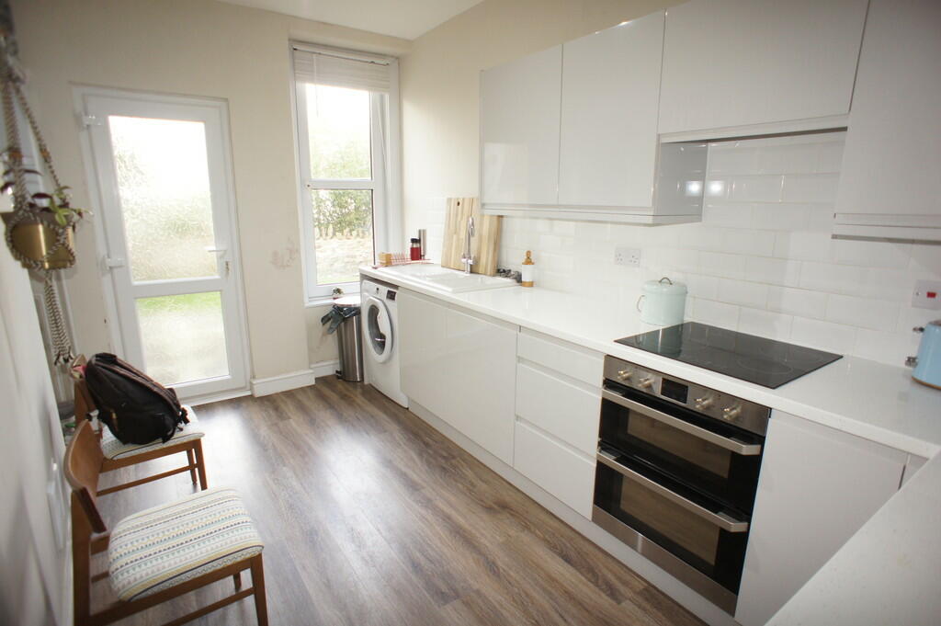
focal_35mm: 24
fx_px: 627
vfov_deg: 53.1
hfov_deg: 73.8
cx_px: 470
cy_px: 313
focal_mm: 16
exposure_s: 1/60
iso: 400
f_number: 2.8
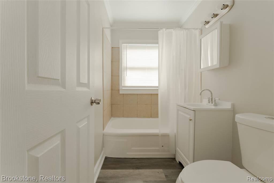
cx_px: 137
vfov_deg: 81.2
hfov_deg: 104.3
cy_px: 92
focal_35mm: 14
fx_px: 107
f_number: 14
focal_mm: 14
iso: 400
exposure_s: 1/10
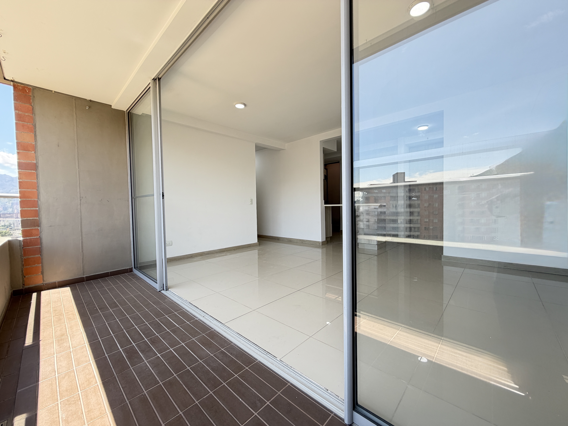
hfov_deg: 102.1
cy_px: 213
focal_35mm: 14
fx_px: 230
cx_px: 284
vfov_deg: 85.7
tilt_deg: -3.0
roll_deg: +1.2
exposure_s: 1/121
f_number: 2.2
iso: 80
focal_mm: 2.22
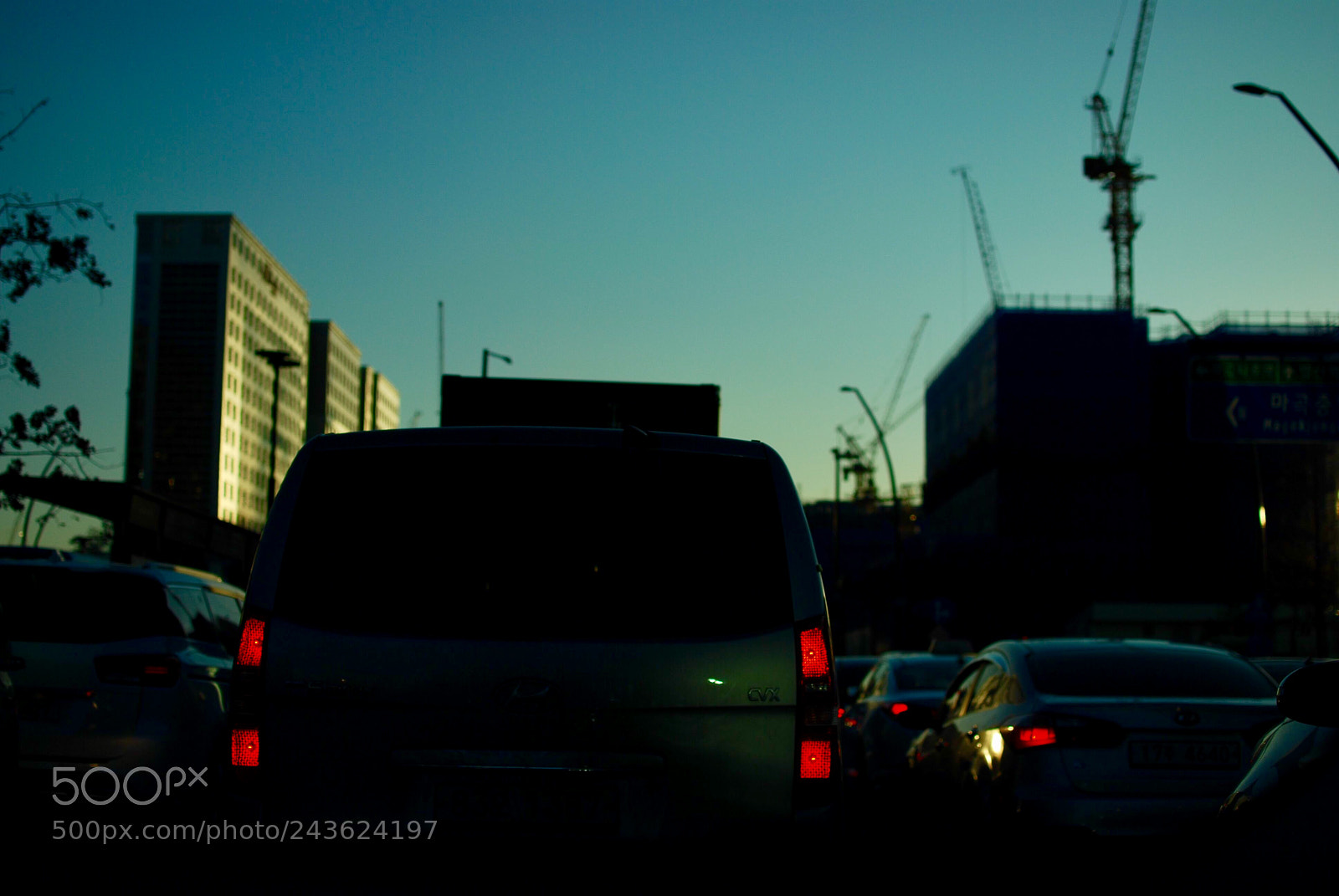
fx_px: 1955
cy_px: 448
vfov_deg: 25.8
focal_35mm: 52
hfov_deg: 37.8
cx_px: 670
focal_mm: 35
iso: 100
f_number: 2.2
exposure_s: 1/2000
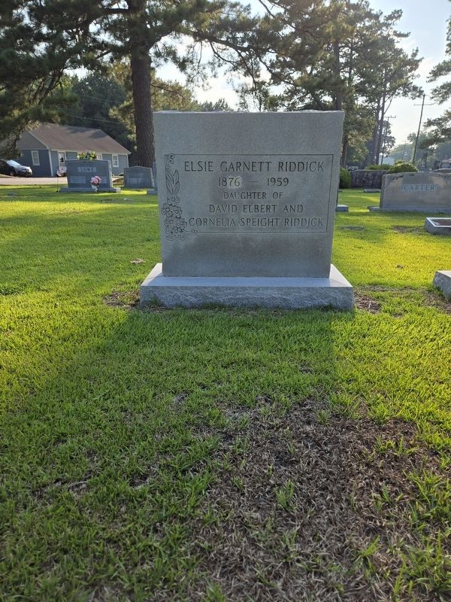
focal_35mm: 23
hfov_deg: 58.9
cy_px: 301
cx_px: 226
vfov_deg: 73.9
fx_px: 400
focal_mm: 5.4
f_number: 1.8
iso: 25
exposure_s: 1/1563
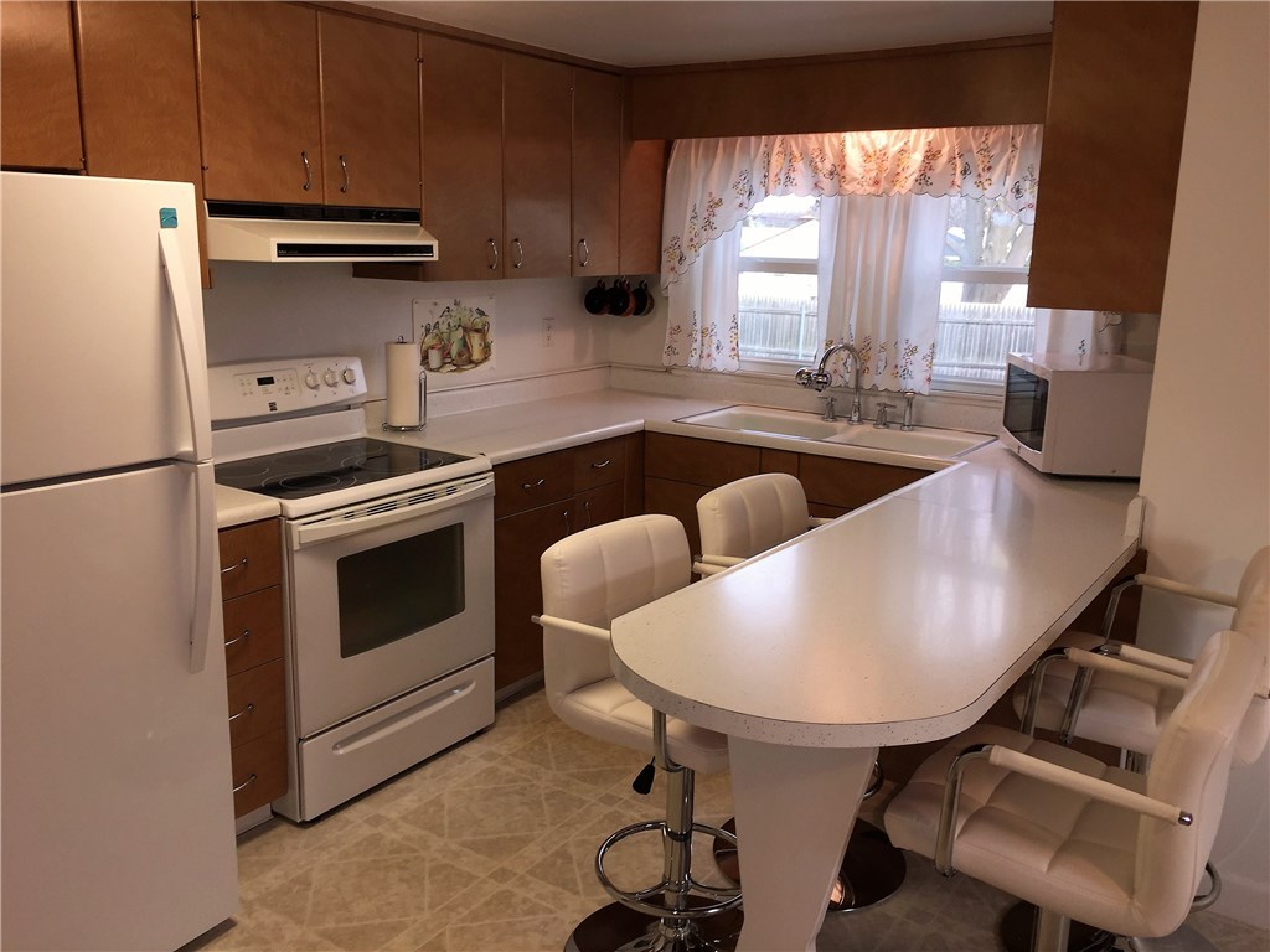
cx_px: 635
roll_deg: -2.5
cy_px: 476
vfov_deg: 48.2
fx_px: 1064
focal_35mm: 29
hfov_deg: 61.7
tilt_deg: -12.3
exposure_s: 1/31
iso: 32
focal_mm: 4.15
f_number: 2.2
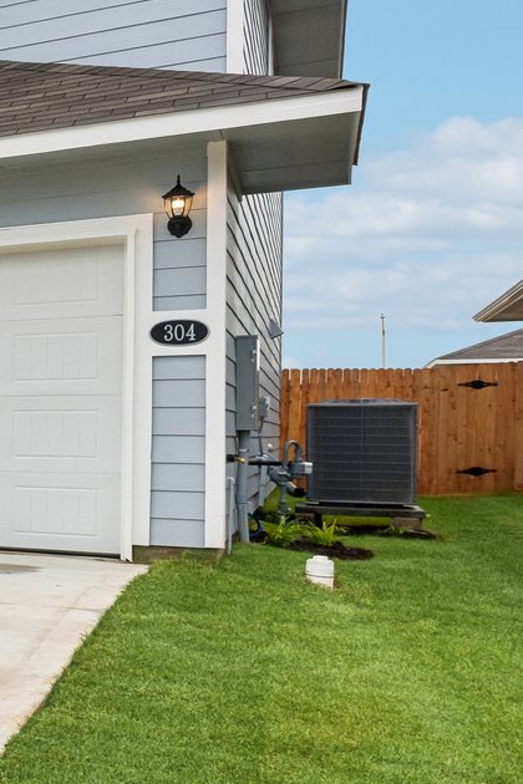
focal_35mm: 52
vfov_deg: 38.2
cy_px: 429
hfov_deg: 14.9
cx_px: -746
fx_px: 1133
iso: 100
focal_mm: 16
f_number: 8
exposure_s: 1/160
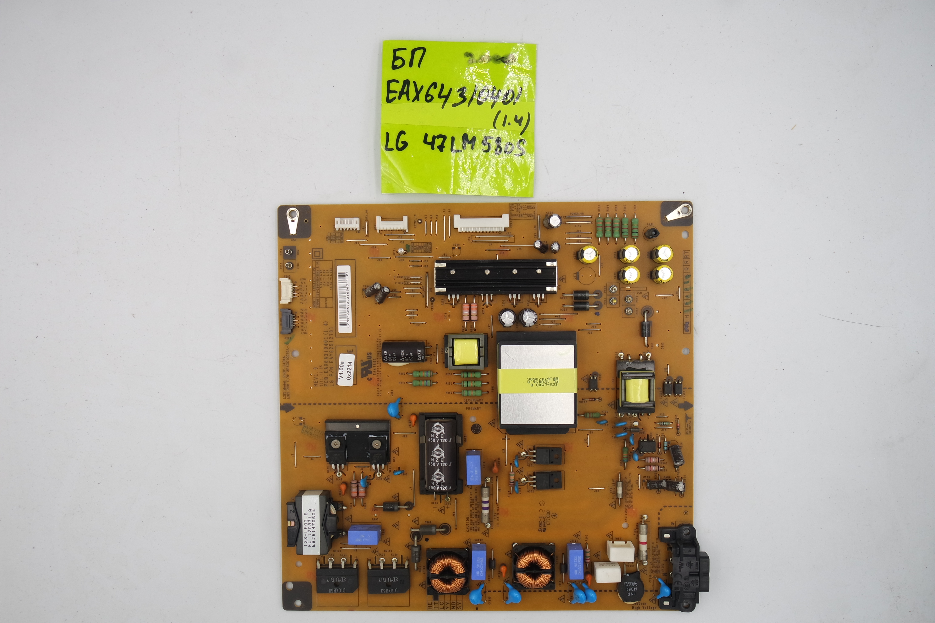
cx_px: 468
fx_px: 909
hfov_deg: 54.4
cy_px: 312
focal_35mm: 35
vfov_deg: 37.9
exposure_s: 1/100
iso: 160
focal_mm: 13
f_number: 5.6
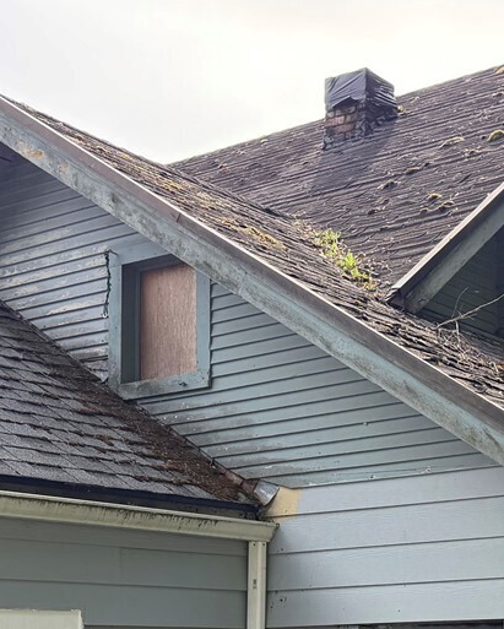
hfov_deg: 20.8
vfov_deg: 25.5
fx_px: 1360
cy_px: 530
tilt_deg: +4.7
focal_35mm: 73
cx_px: 403
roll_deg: +2.0
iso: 100
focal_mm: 6.76
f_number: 1.78
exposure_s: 1/1437
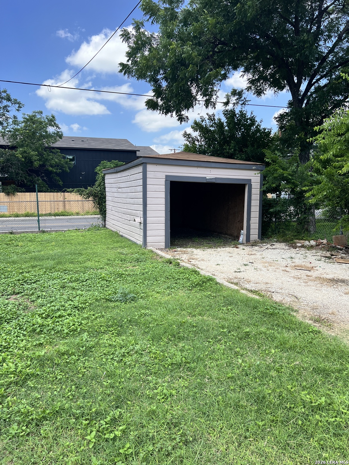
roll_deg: +1.8
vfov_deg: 67.3
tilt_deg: -4.5
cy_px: 232
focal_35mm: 26
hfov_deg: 53.1
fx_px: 350
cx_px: 174
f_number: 1.5
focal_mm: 5.7
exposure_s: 1/1724
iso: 50
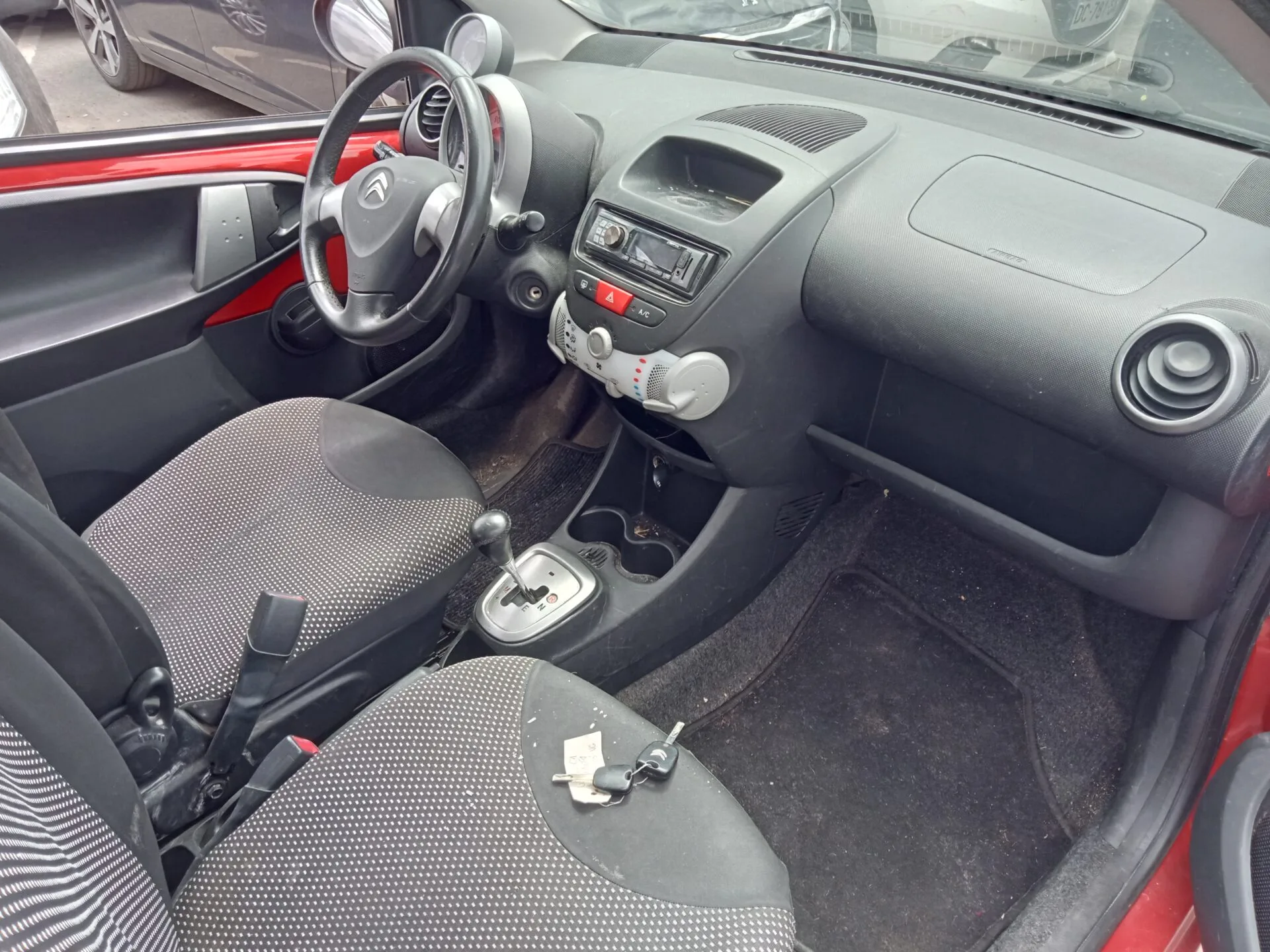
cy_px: 476
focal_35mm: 28
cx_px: 635
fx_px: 1027
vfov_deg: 49.7
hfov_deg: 63.4
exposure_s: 1/100
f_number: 2.2
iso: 105
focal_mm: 3.46
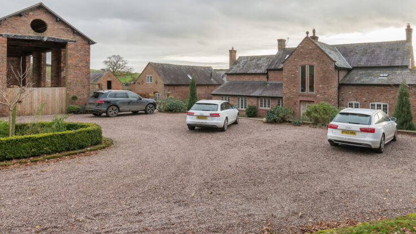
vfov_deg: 45.4
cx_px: 253
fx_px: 276
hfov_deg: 73.1
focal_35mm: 25
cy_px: 81
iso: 200
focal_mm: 17
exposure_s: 1/160
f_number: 9
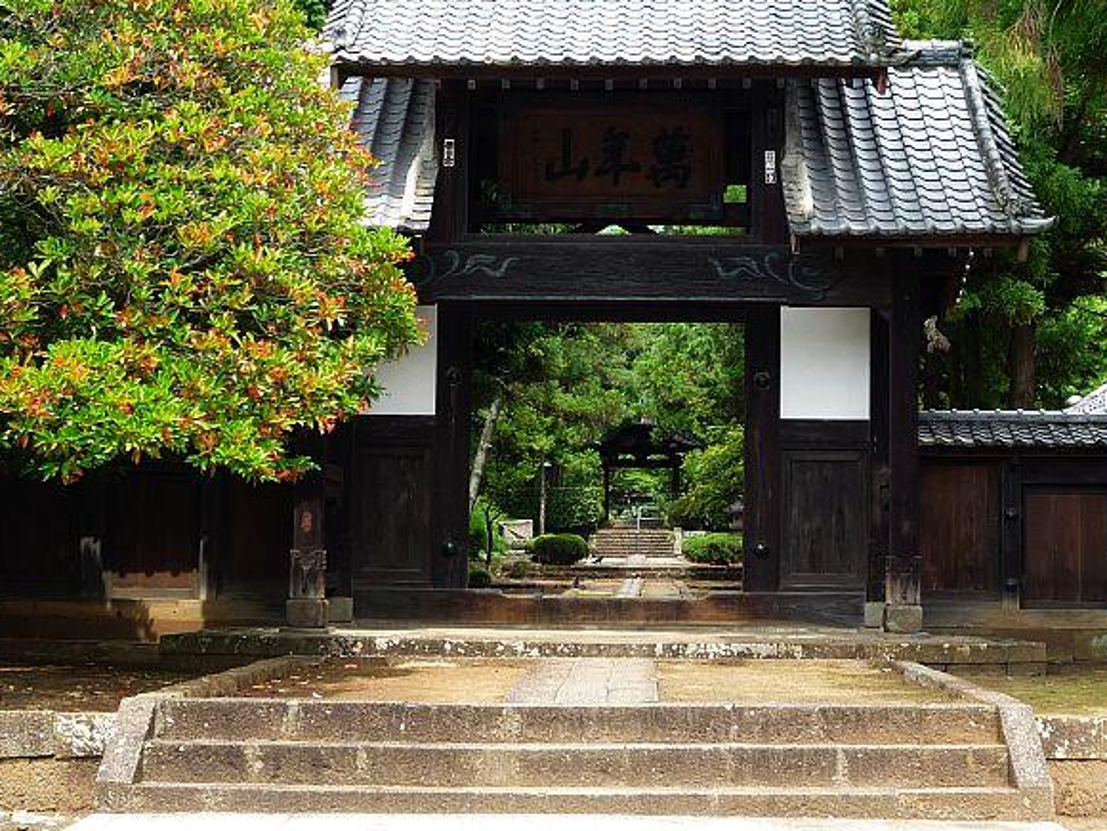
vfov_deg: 21.3
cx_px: 678
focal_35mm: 69
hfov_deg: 28.1
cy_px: 353
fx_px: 2207
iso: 100
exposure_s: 1/100
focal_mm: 8.8
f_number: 4.9
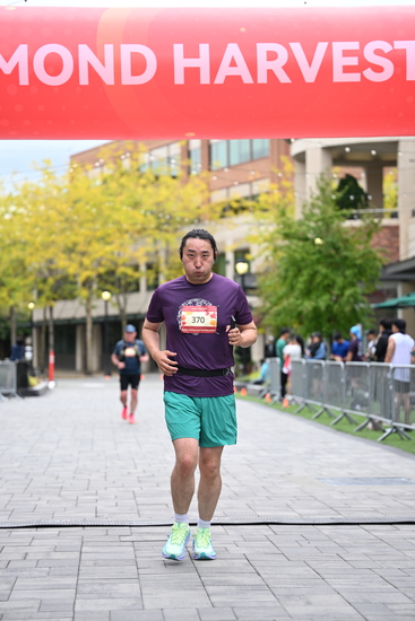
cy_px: 310
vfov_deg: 24.5
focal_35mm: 83
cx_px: 208
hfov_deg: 16.5
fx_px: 1434
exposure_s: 1/2500
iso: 640
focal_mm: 83
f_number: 2.8
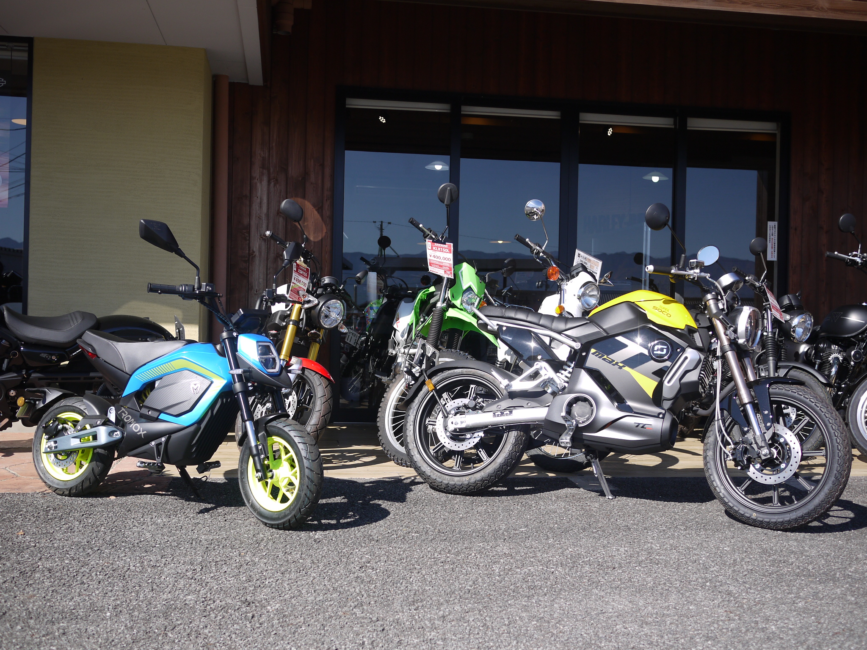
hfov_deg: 46.8
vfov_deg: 36.0
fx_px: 1002
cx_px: 434
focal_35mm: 40
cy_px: 325
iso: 100
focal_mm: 20
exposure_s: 1/1600
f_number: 2.5
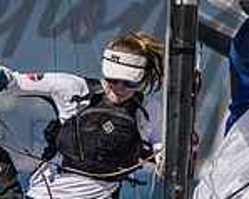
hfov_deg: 1.8
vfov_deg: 1.5
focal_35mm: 1061
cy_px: 3
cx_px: 64
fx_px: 7814
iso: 400
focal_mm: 290
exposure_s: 1/8000
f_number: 5.3
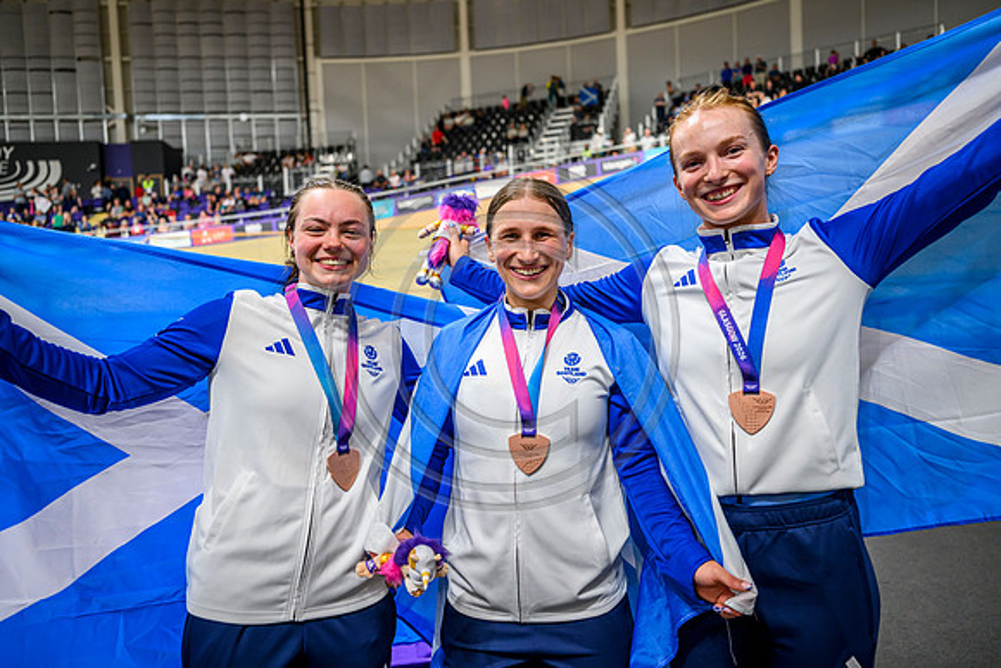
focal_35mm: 27
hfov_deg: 67.4
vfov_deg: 48.0
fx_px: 751
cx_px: 500
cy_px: 334
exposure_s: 1/640
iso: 1250
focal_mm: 27
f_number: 2.8
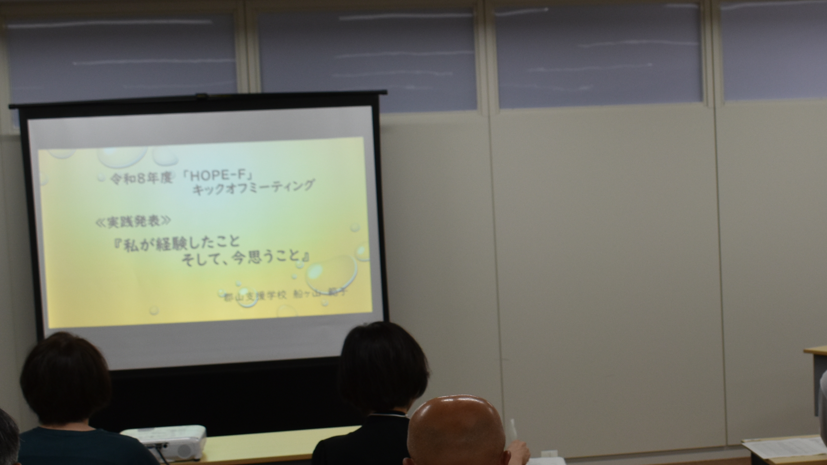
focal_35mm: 72
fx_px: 1578
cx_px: 623
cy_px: 286
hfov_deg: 28.9
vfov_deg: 16.7
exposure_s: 1/125
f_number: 5.6
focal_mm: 25
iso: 400
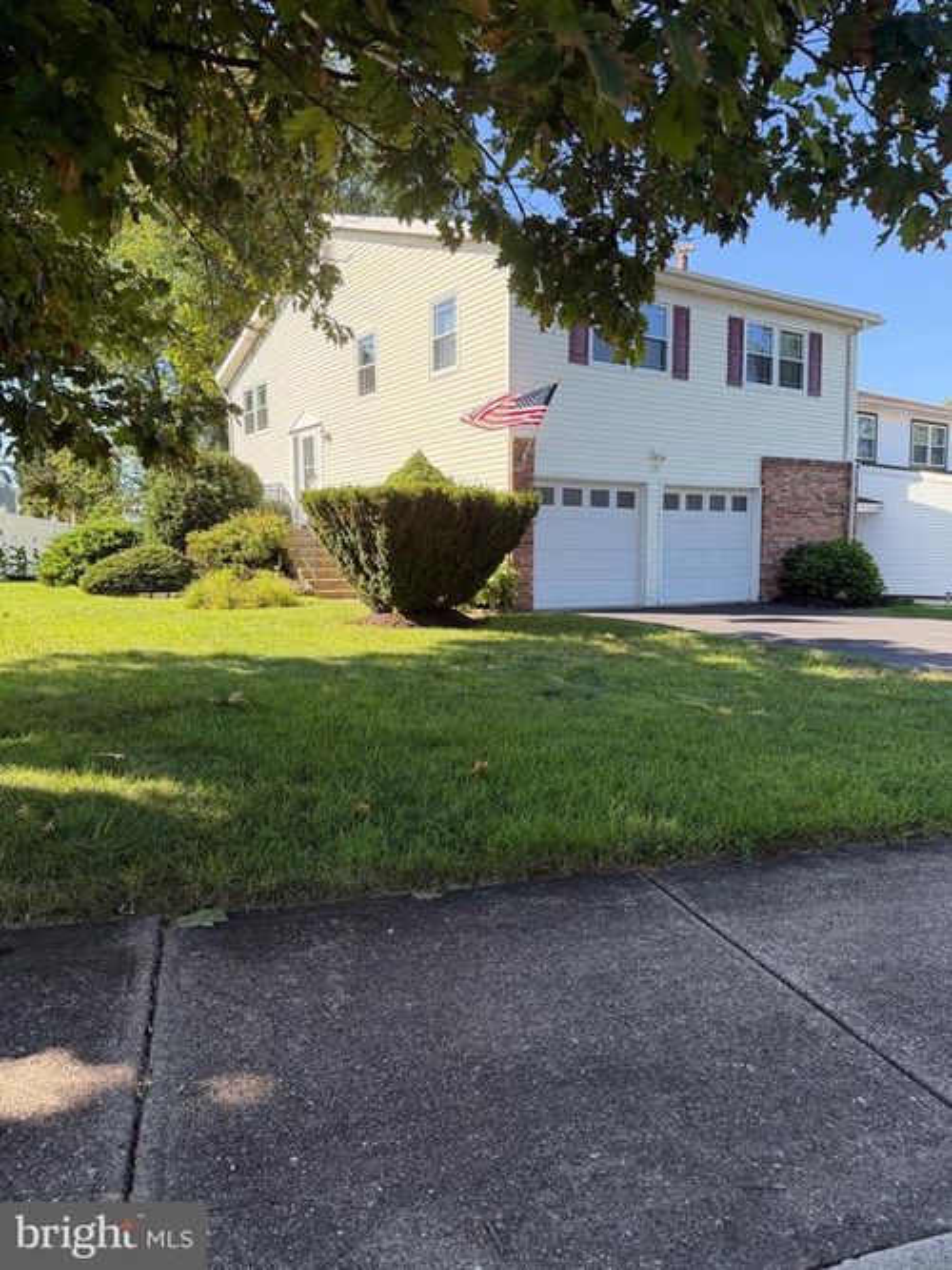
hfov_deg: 56.8
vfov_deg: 71.6
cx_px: 476
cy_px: 635
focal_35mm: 24
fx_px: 880
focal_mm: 6.76
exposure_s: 1/1493
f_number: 1.78
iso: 100
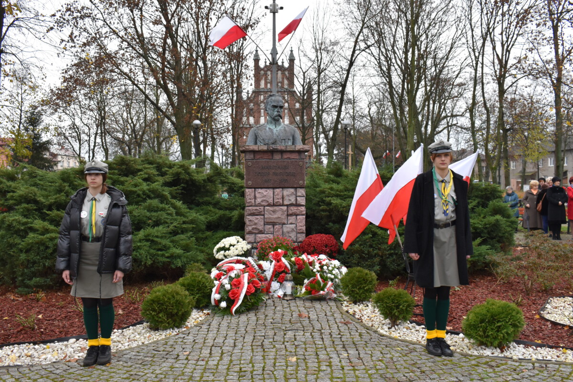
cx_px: 286
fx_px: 525
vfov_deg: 40.0
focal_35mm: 33
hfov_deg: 57.2
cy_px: 191
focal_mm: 22
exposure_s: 1/200
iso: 400
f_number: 7.1
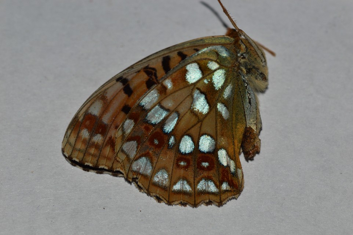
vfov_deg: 8.7
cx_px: 176
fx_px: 1543
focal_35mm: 158
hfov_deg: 13.0
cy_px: 118
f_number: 8
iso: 100
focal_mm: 105
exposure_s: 1/60
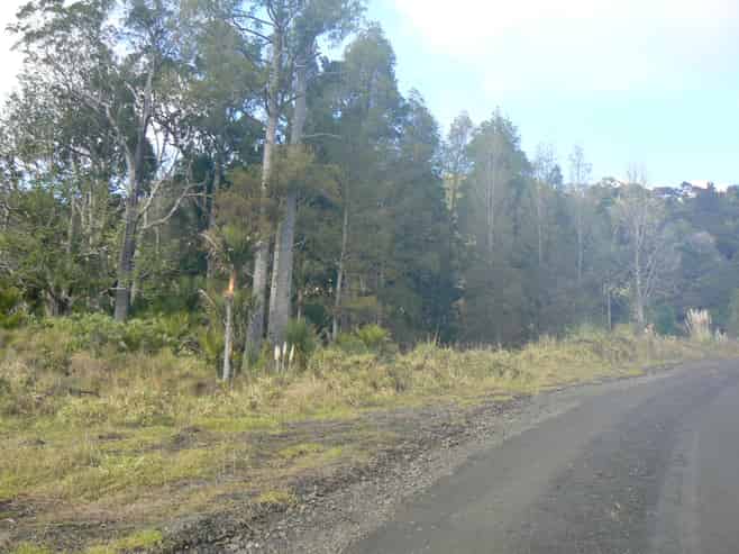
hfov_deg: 51.4
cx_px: 370
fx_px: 768
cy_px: 277
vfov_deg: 39.6
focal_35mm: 36
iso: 80
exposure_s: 1/125
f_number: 5
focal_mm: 6
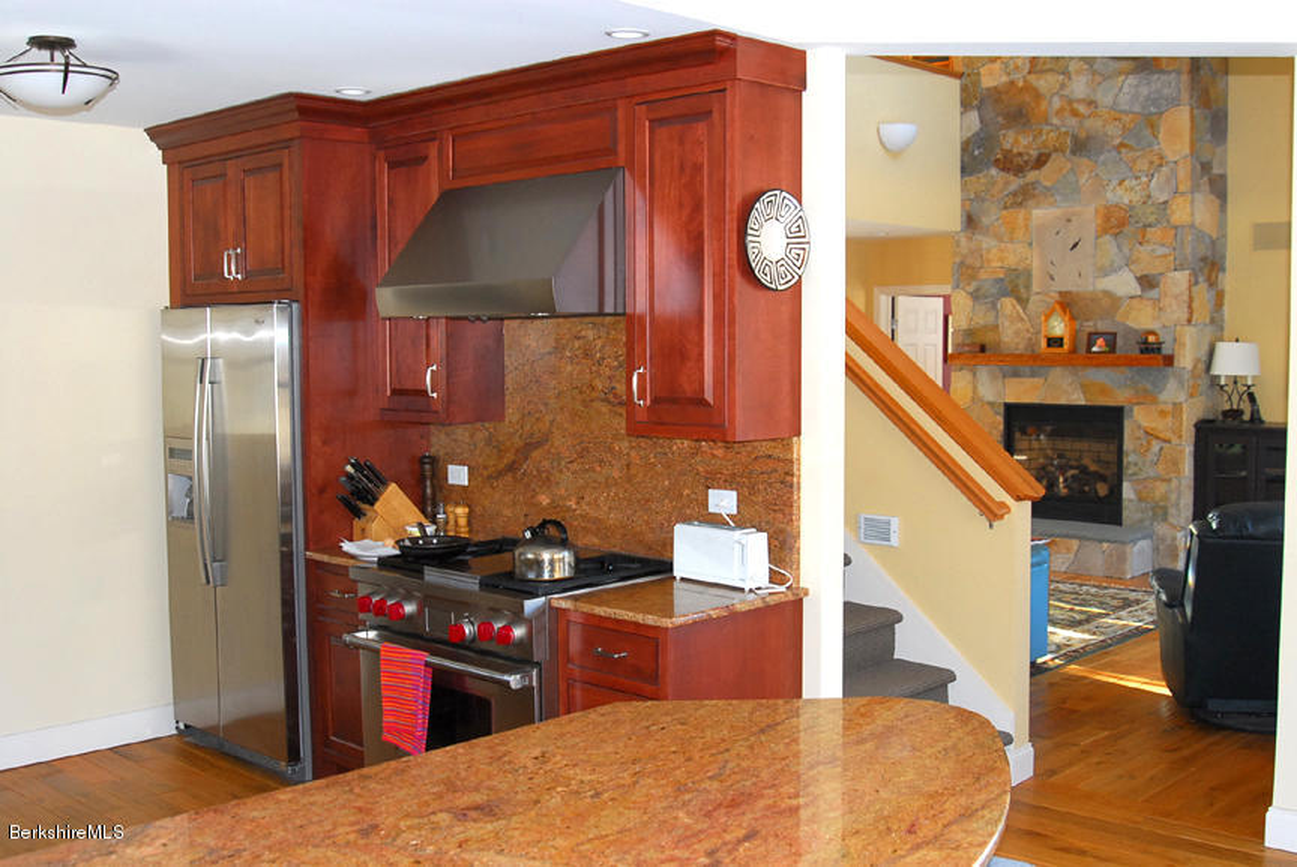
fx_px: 1298
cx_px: 648
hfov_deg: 53.1
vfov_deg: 37.0
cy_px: 434
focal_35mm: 36
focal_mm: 24
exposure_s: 1/60
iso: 400
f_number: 4
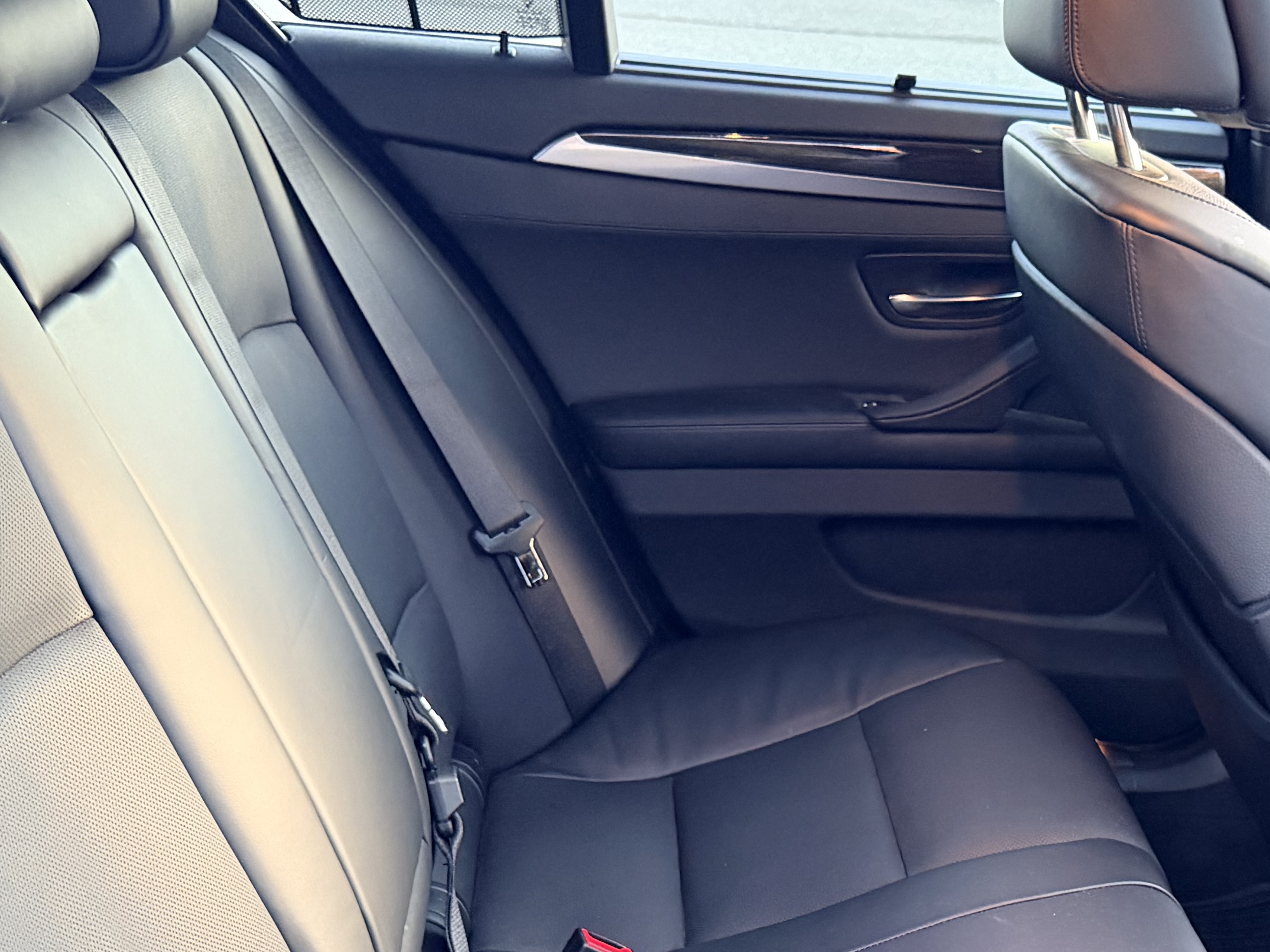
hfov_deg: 34.5
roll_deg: -3.2
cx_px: 888
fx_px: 2018
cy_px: 874
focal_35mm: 55
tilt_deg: -30.2
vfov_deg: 25.6
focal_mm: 6.76
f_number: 1.78
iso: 640
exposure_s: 1/60
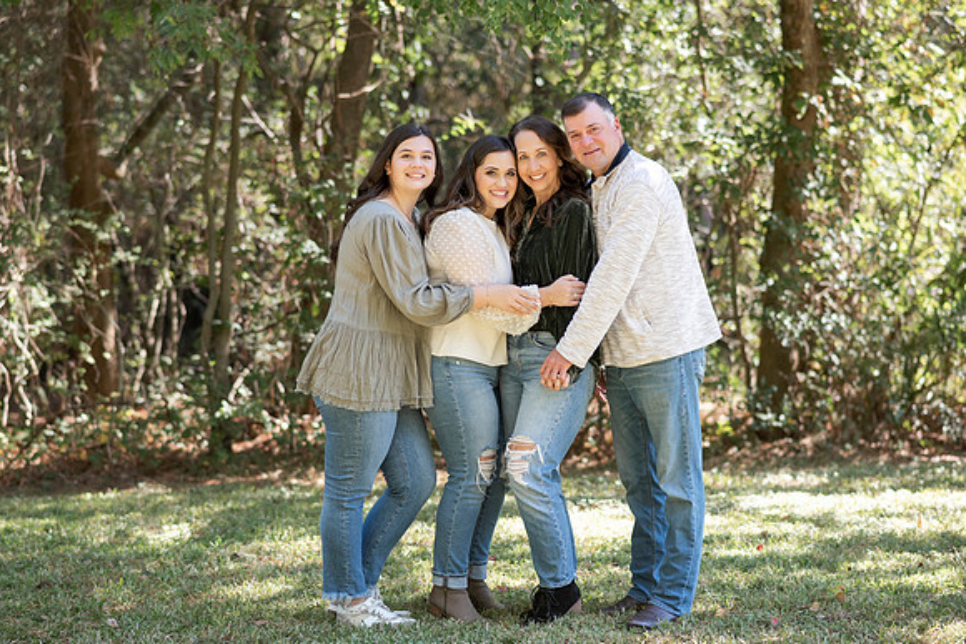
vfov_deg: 14.6
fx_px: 2517
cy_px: 322
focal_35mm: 94
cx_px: 433
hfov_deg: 21.7
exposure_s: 1/1250
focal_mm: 85
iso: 400
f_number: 2.5
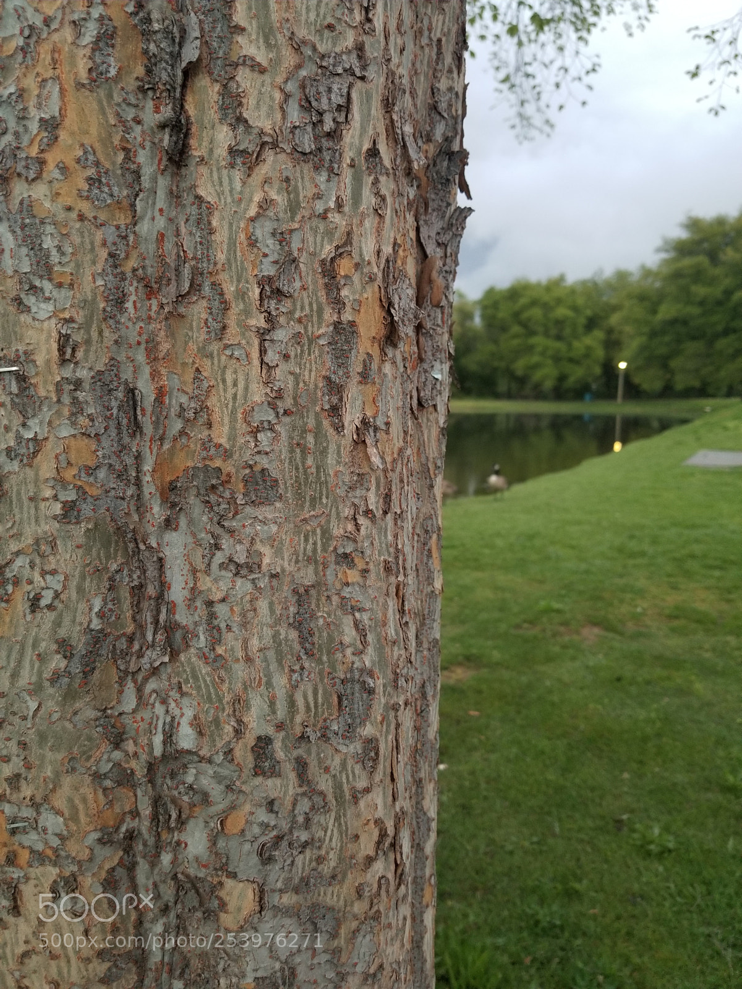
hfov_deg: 53.1
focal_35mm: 26
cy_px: 494
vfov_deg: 67.3
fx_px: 743
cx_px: 371
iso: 200
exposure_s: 1/30
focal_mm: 4.25
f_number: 1.7
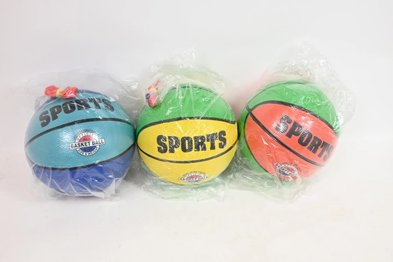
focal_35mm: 34
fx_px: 368
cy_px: 131
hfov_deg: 56.1
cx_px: 196
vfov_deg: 39.1
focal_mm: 22.5
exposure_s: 1/160
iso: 400
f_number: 4
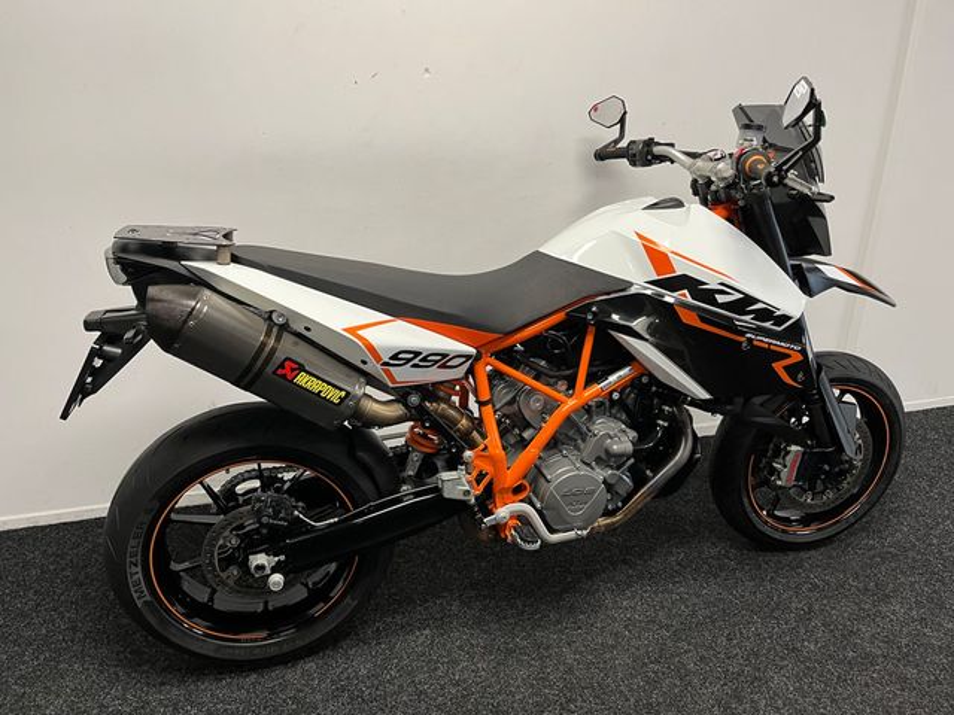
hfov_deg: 67.3
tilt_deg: -21.6
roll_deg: +0.5
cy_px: 358
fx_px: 717
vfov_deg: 53.1
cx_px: 477
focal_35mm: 26
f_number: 1.6
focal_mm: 5.1
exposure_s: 1/50
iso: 80
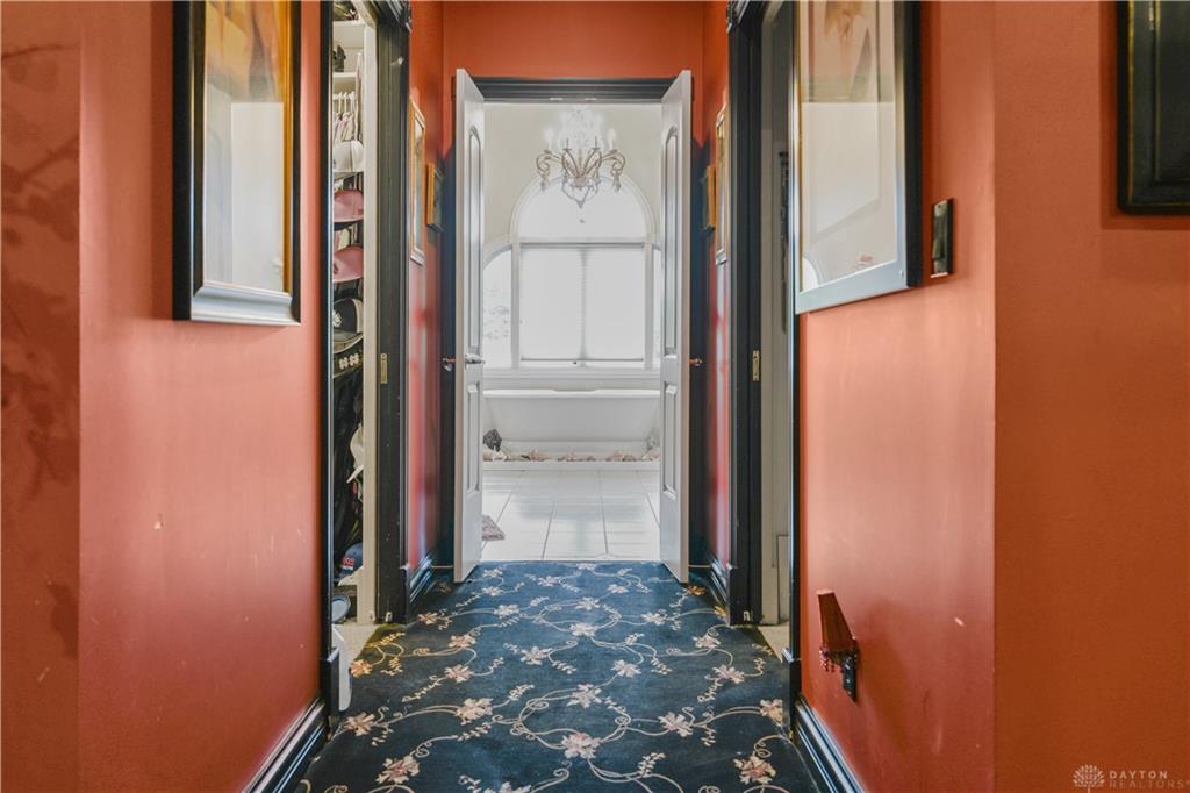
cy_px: 396
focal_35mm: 28
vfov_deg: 46.4
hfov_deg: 65.5
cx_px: 595
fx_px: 925
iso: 50
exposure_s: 1/2
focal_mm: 28
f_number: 5.6
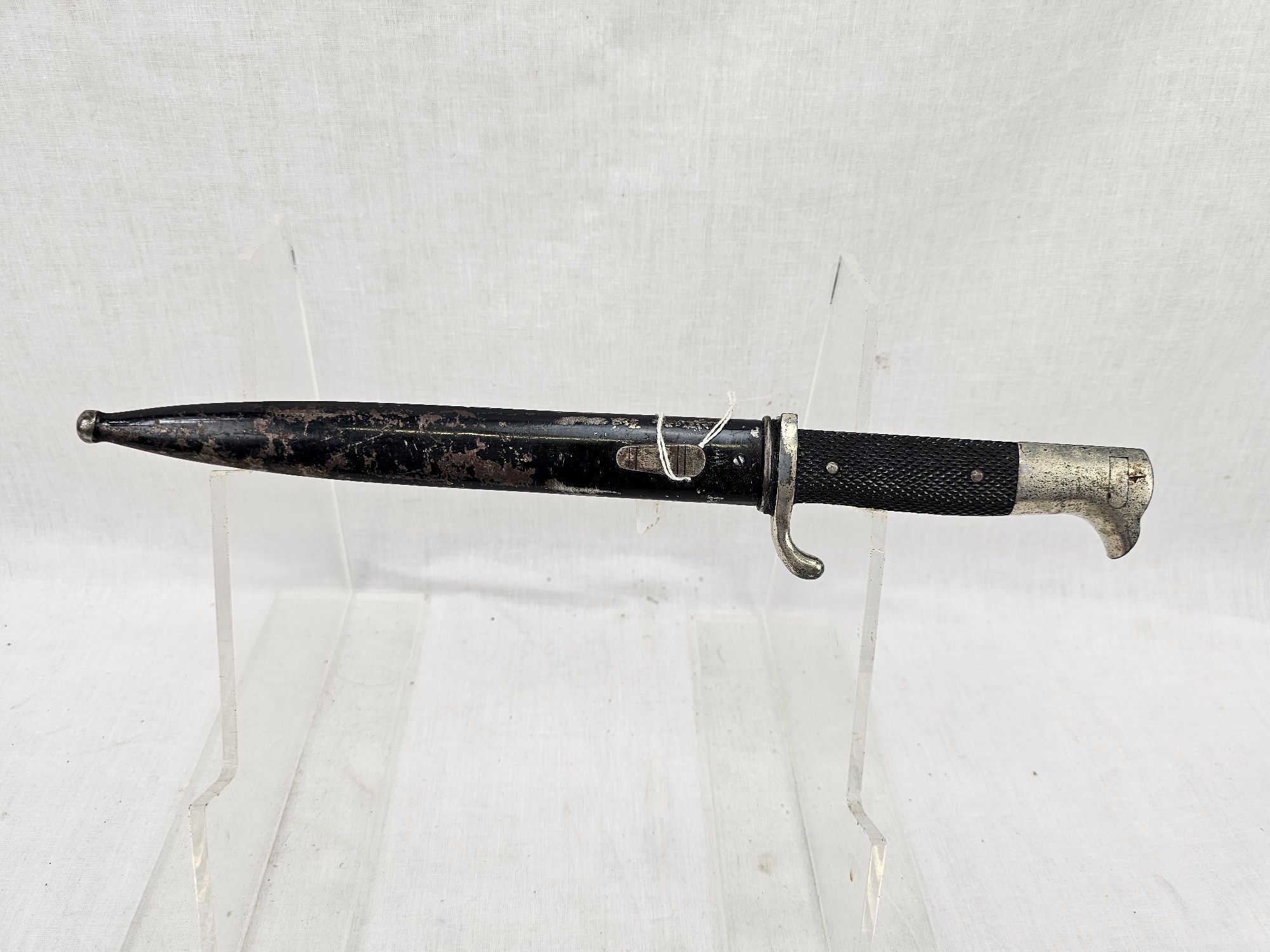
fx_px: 844
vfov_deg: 58.9
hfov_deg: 73.9
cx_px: 635
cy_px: 476
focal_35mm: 23
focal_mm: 6.3
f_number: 1.7
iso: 40
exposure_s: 1/100
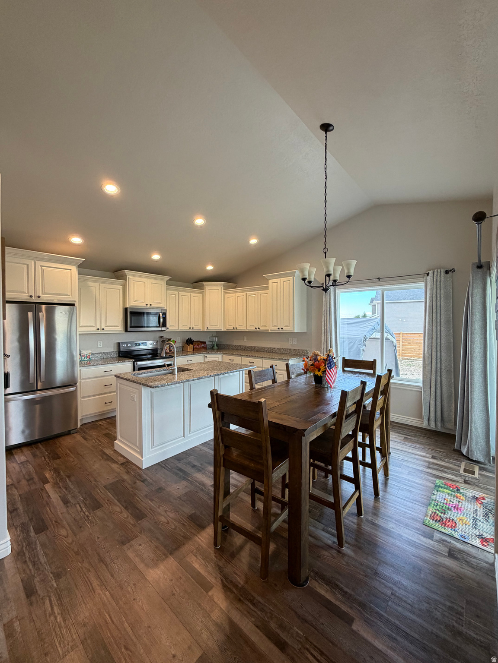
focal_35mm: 14
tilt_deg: -0.7
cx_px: 249
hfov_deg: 85.7
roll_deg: +1.0
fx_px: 269
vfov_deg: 102.1
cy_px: 332
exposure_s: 1/60
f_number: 2.2
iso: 200
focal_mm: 2.22
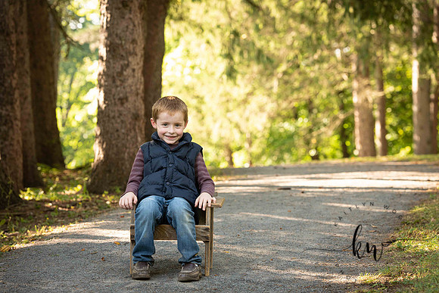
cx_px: 220
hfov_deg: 18.3
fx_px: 1366
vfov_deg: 12.2
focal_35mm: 112
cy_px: 146
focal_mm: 112
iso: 640
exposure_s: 1/200
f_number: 5
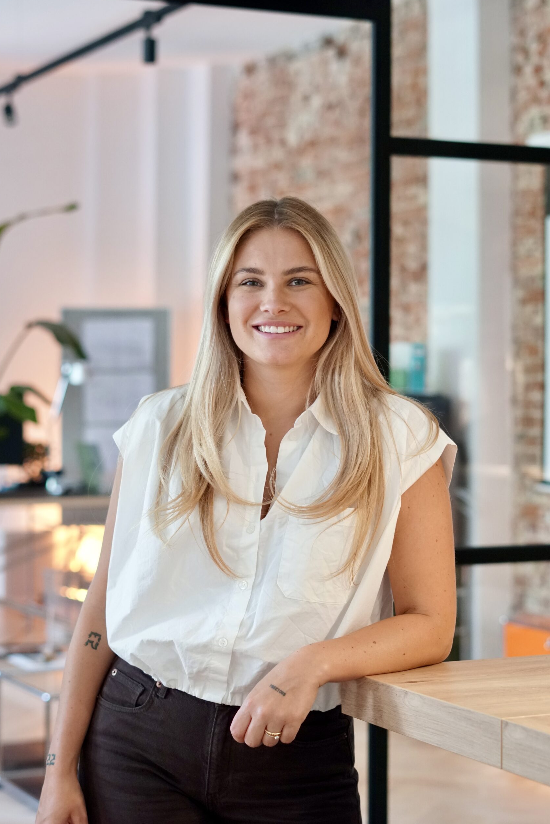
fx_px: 1742
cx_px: 275
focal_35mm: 76
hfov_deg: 17.9
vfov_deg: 26.7
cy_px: 413
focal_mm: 50
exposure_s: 1/160
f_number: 2.5
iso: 1600
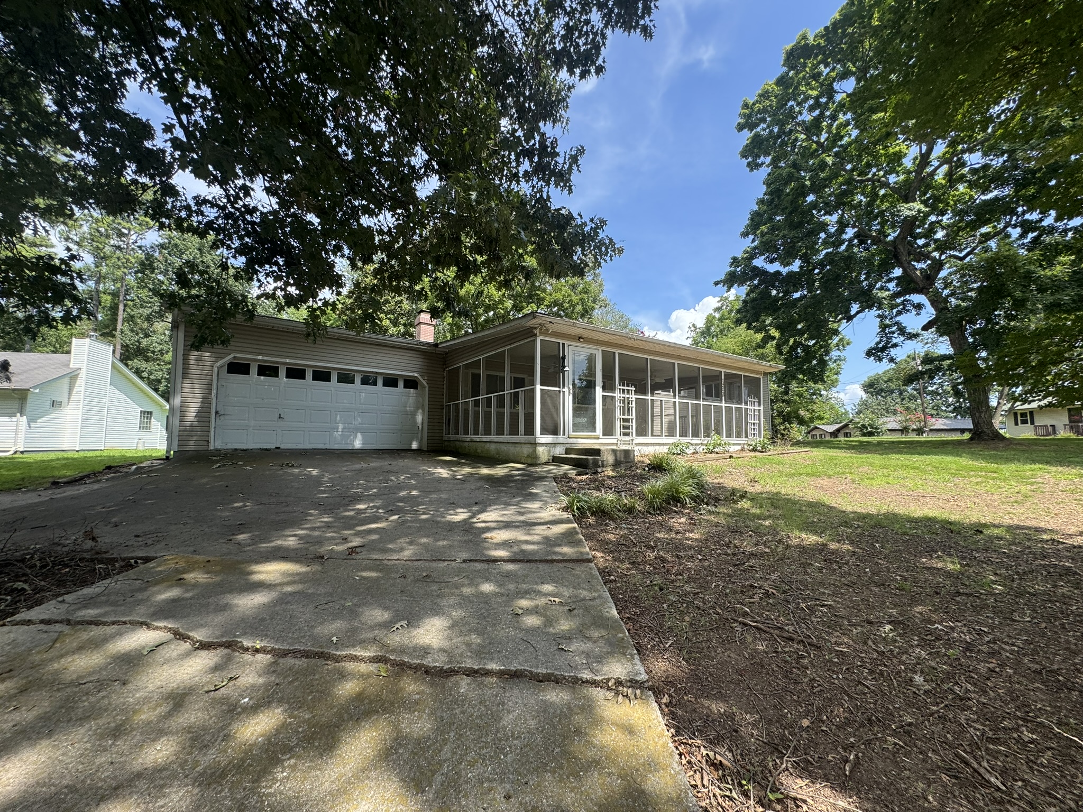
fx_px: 438
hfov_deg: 102.1
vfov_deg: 85.7
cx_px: 542
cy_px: 406
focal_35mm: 14
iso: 40
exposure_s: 1/544
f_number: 2.2
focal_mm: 2.22
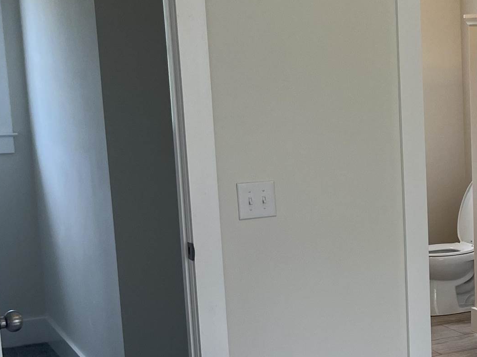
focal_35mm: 76
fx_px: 1047
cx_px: 619
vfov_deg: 19.3
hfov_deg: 22.9
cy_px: 242
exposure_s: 1/120
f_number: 1.6
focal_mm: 5.1
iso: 50
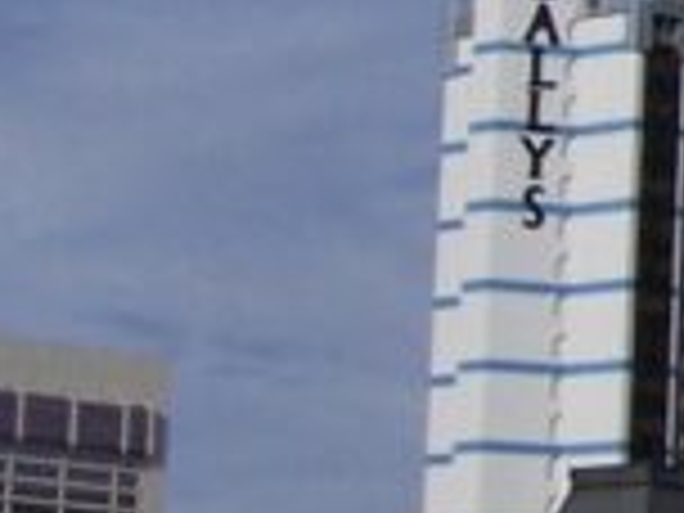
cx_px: 1476
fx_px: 4525
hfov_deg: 8.1
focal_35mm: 229
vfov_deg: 6.4
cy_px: -230
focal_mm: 5.6
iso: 80
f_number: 5.6
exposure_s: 1/1000
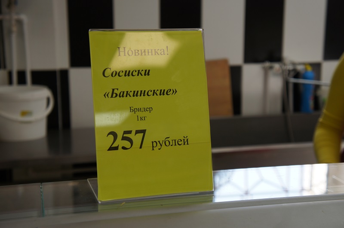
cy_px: 114
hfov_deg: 33.4
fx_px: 573
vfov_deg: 22.6
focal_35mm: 60
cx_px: 172
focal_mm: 40
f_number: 5
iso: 200
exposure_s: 1/100
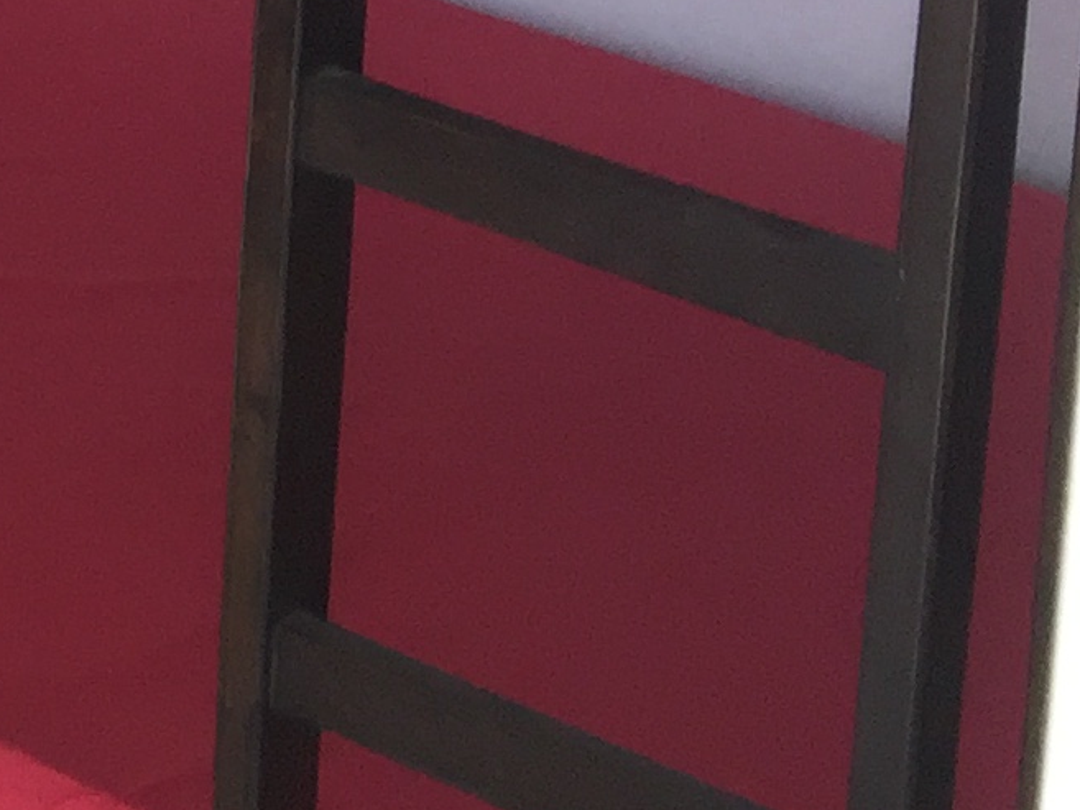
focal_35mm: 144
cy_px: -1132
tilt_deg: -8.5
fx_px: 4494
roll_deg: -2.0
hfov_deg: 11.4
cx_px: -1522
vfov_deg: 9.2
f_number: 2.2
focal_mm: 4.15
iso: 50
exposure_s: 1/120
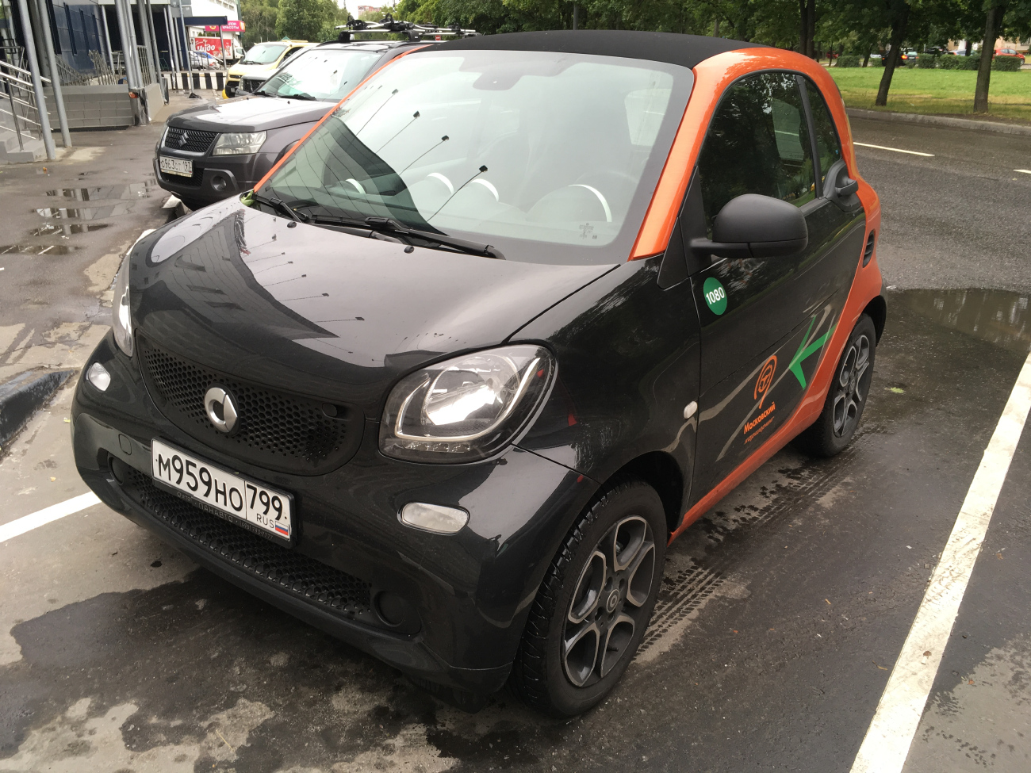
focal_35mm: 29
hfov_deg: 61.7
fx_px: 864
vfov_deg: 48.2
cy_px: 386
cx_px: 516
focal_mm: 4.15
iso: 25
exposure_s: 1/50
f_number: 2.2
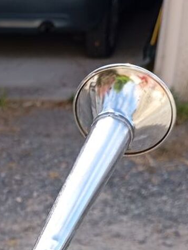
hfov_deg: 17.4
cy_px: 330
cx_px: -63
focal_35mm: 79
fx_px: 571
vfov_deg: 22.0
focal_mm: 4.27
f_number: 1.8
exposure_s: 1/142
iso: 104
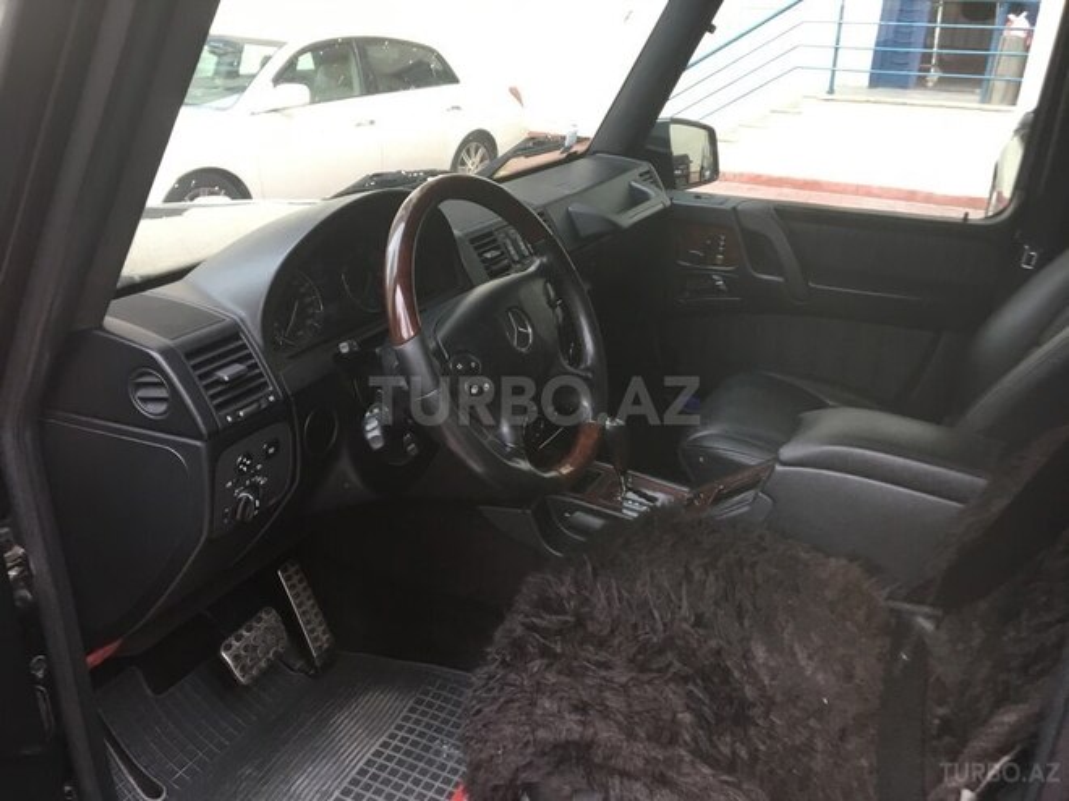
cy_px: 400
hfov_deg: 61.7
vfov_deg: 48.2
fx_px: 896
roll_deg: -2.3
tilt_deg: -22.8
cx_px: 534
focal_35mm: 29
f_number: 2.2
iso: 40
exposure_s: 1/33
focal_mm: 4.15
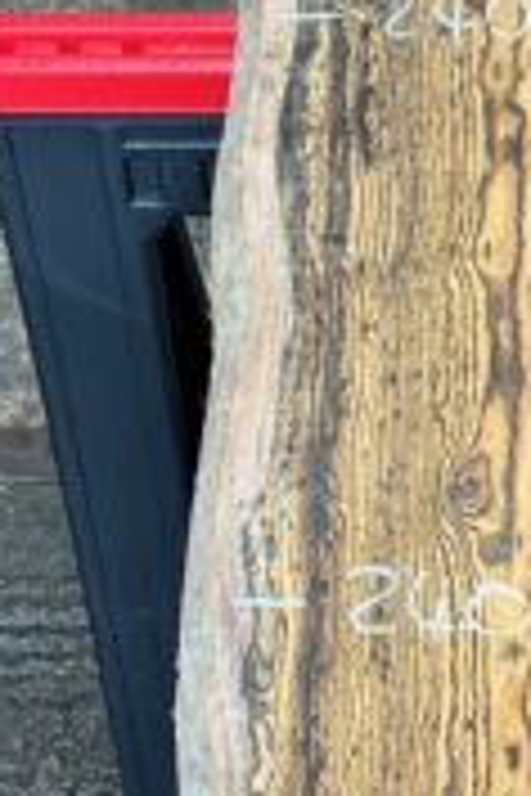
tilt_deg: -64.0
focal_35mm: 91
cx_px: 446
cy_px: 798
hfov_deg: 14.9
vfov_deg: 21.6
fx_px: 2013
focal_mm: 3
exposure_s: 1/50
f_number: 1.8
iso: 50
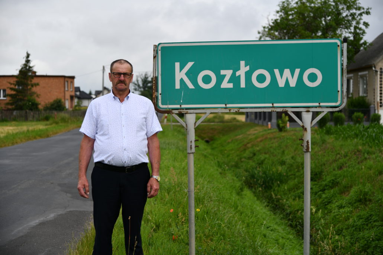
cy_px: 128
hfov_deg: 32.4
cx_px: 192
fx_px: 660
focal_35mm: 62
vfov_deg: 21.9
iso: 80
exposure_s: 1/1000
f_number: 4
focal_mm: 62
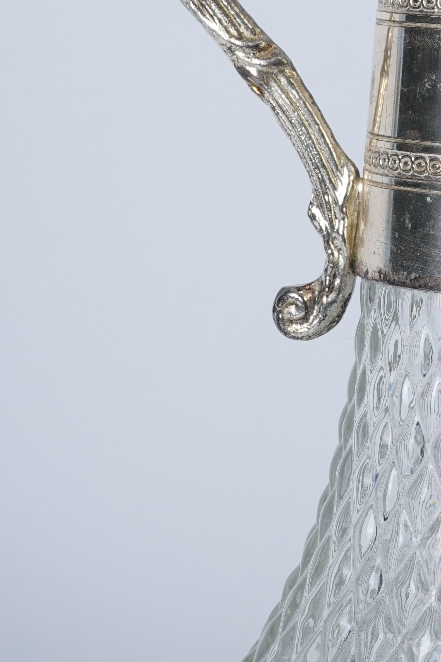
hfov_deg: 11.3
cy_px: -104
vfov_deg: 16.6
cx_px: 491
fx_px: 2186
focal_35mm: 119
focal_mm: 47
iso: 64
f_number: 16
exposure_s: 1/160
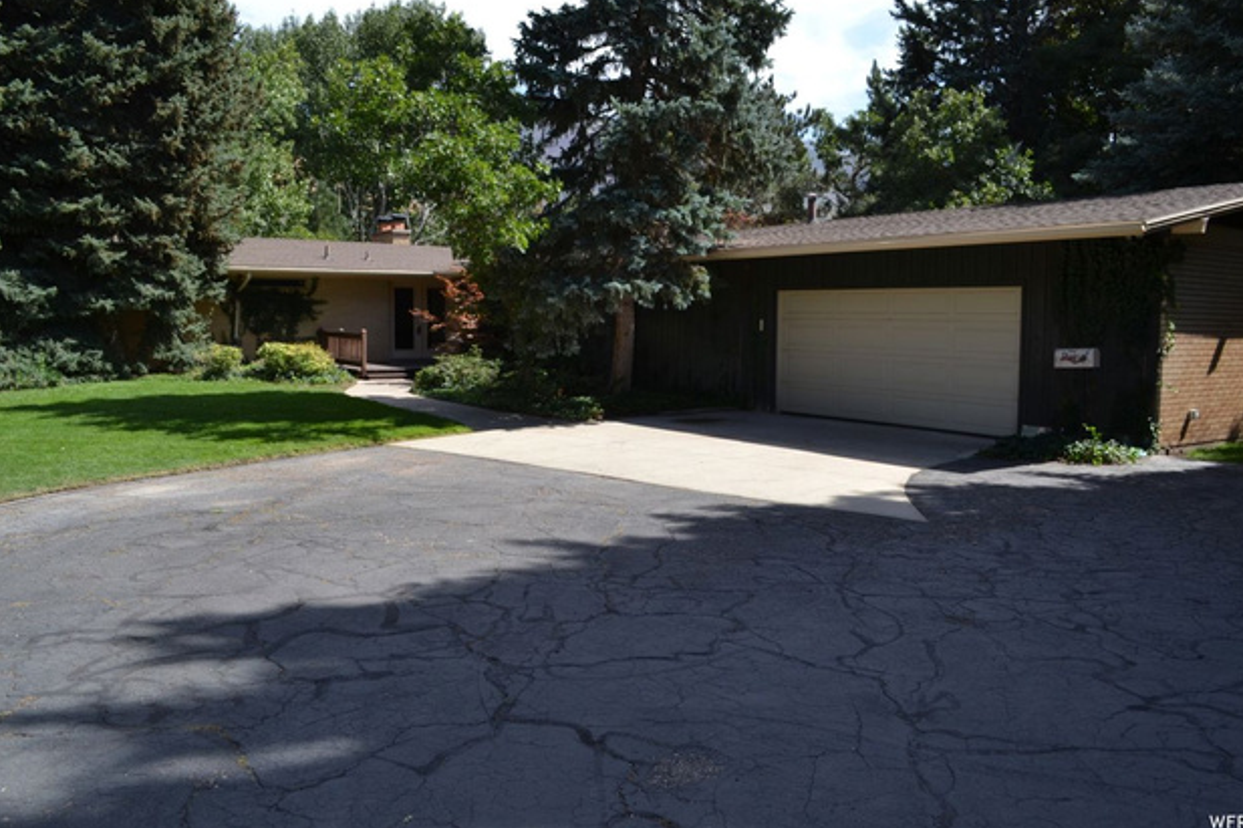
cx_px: 639
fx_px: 966
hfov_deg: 65.5
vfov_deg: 46.4
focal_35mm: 28
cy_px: 401
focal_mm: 18
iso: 100
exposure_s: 1/200
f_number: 7.1
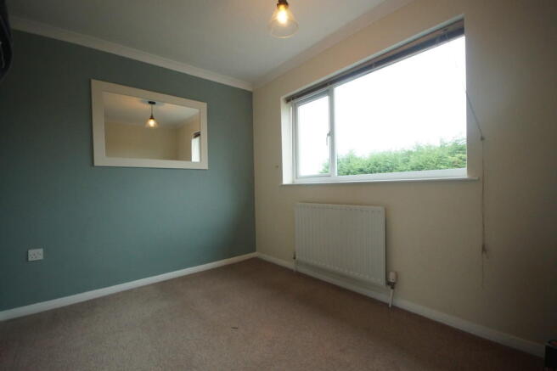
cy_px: 186
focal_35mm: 15
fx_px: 232
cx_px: 278
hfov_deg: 100.4
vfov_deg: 77.3
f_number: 4
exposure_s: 1/60
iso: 1600
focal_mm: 10
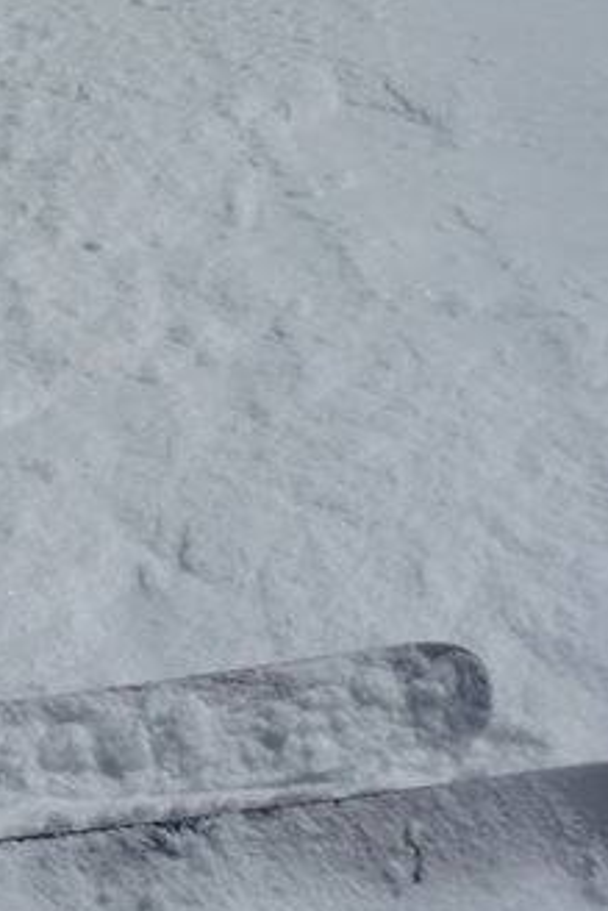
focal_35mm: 71
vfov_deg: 27.7
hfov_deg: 18.4
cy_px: 147
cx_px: -69
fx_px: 1797
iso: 80
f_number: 10
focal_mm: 4.9
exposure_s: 1/500
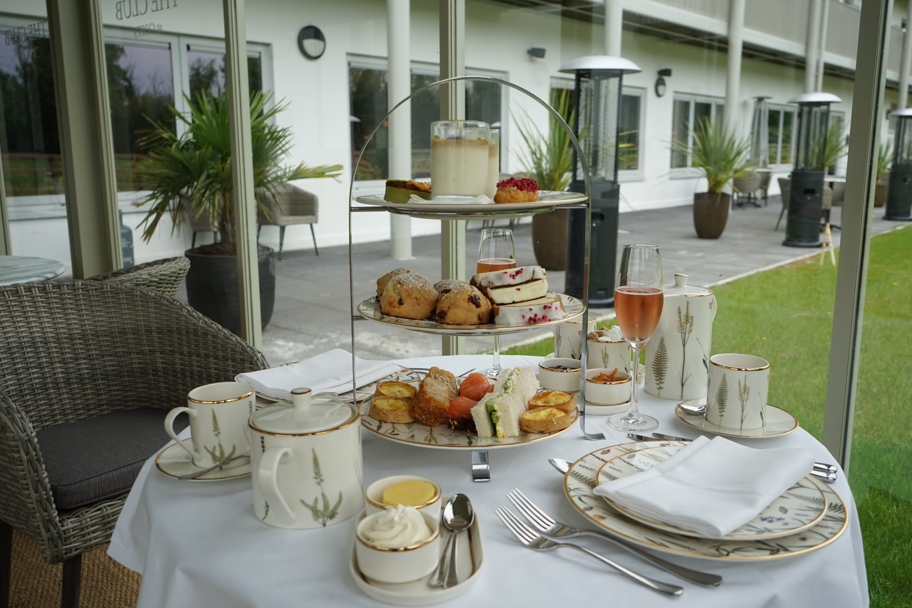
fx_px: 760
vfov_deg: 43.6
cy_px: 304
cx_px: 456
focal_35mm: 30
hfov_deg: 61.9
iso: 100
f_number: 6.3
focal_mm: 30
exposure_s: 1/80
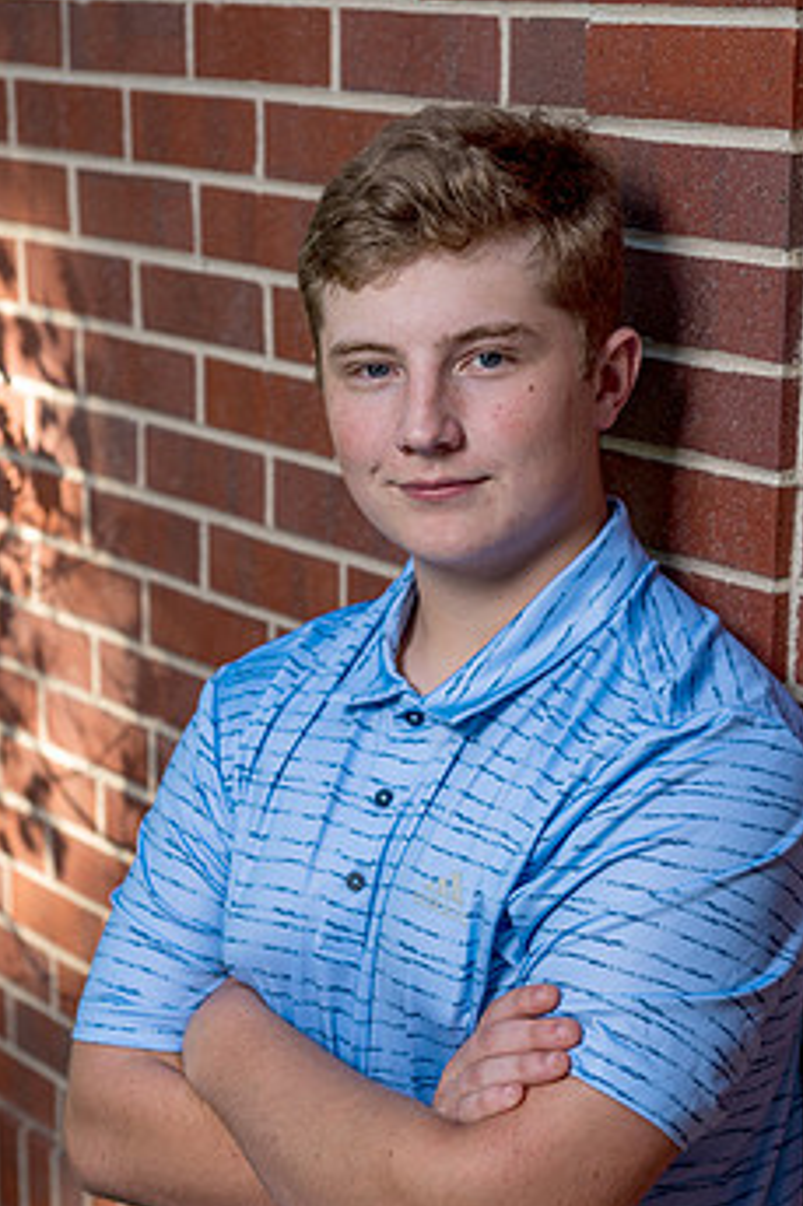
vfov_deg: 28.0
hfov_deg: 18.9
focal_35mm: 72
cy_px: 740
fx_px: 2411
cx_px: 459
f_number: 3.5
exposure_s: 1/160
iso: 100
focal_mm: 55
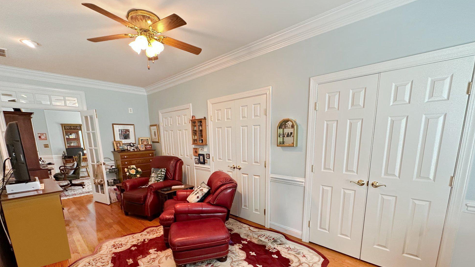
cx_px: 235
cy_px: 174
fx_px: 202
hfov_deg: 99.4
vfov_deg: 65.6
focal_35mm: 16
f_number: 2.2
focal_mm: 2.22
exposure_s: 1/60
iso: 200
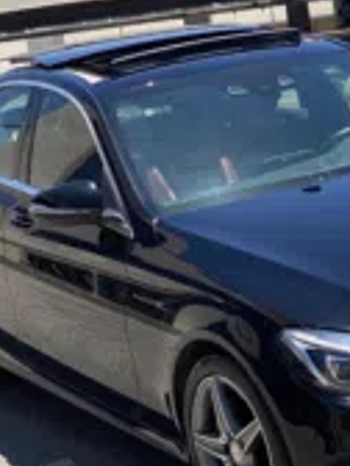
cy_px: 219
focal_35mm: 124
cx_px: 314
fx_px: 1672
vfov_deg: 15.9
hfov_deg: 11.9
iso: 20
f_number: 2
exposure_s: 1/1497
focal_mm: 6
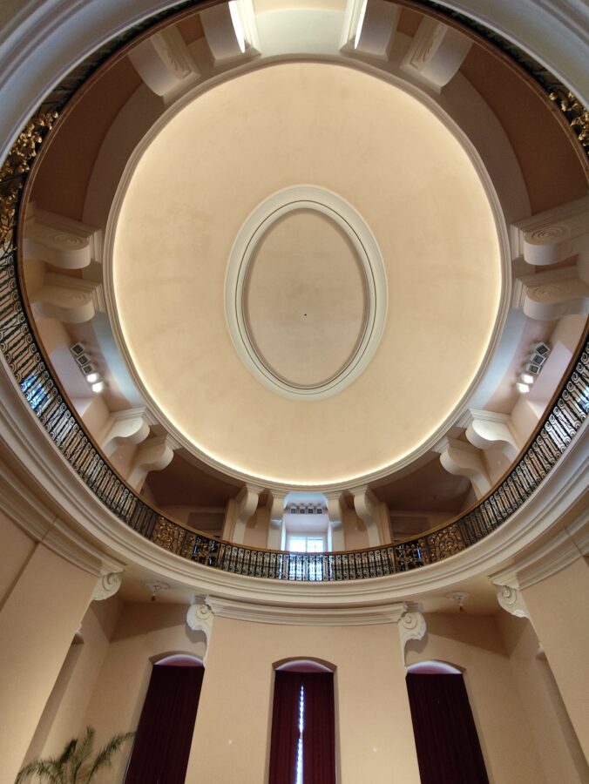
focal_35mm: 16
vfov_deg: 94.5
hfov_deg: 78.2
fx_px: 363
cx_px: 294
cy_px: 392
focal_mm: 1.65
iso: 160
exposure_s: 1/50
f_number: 2.2
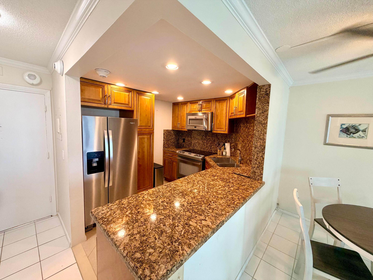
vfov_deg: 85.7
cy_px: 140
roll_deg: -2.1
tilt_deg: -5.4
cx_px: 186
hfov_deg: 102.1
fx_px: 151
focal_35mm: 14
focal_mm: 2.22
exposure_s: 1/60
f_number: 2.2
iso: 160
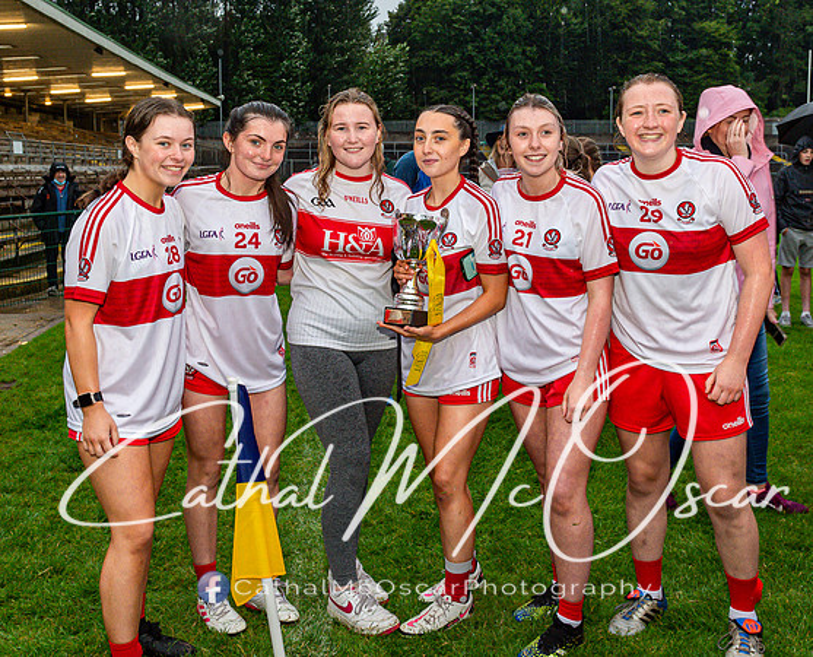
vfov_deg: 38.5
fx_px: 934
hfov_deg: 47.0
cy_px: 250
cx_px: 438
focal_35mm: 39
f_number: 4.5
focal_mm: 27
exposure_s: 1/100
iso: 1600
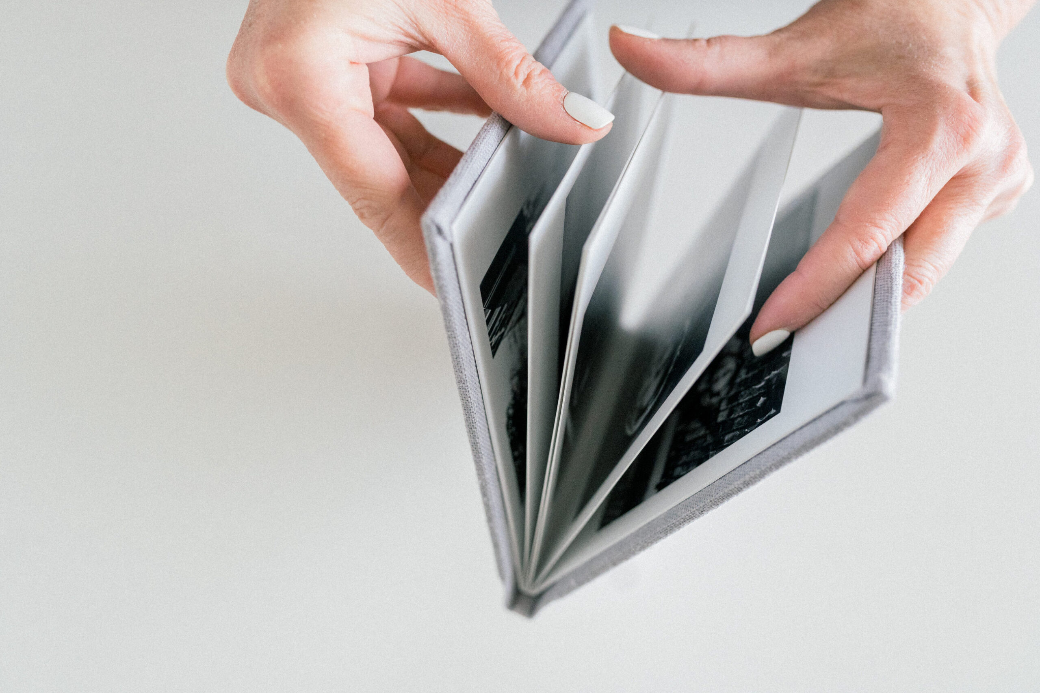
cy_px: 346
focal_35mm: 35
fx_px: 1011
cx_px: 520
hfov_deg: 54.4
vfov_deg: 37.9
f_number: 2.8
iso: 2000
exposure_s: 1/100
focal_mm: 35
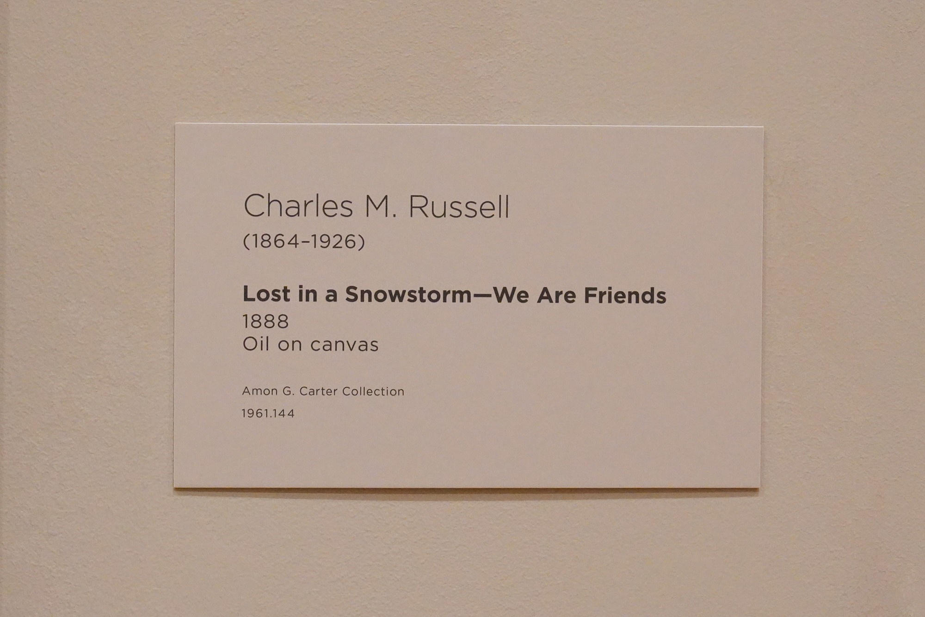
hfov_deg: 36.9
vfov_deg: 25.1
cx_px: 462
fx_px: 1388
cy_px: 308
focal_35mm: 54
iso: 8000
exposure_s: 1/100
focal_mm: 54
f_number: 9
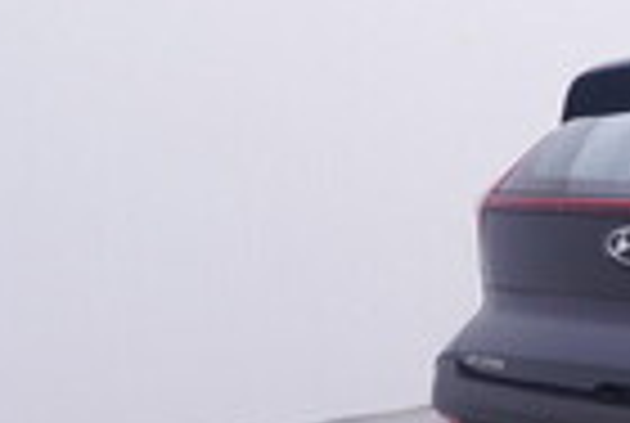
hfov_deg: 17.8
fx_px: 1542
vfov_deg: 15.6
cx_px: 1181
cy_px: 223
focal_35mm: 88
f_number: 5
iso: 200
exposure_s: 1/80
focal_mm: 15
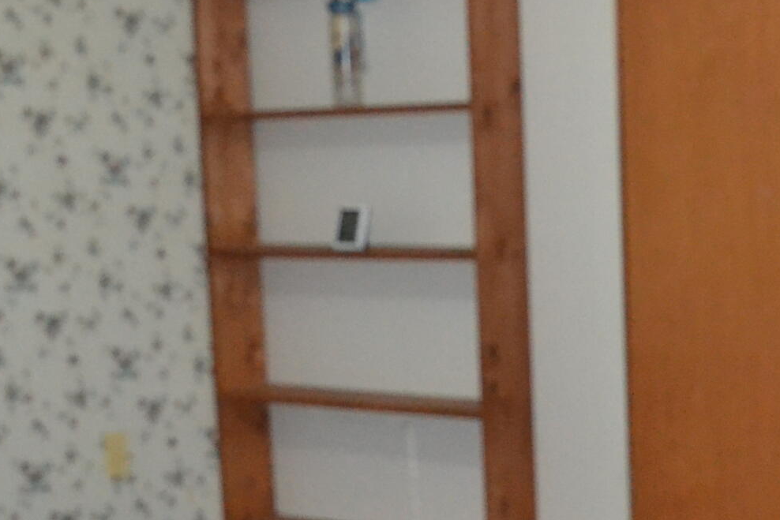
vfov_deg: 16.6
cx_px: 658
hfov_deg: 24.3
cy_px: 369
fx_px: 1777
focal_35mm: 82
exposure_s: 1/60
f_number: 3.5
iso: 3200
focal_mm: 18
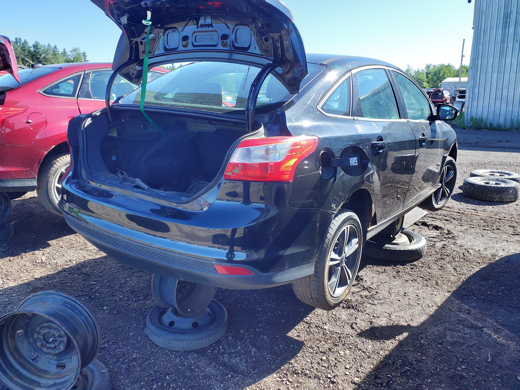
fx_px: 391
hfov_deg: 67.3
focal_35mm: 26
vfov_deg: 53.1
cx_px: 260
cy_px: 195
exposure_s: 1/133
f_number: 1.9
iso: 40
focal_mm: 3.58
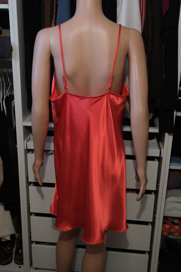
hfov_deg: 35.0
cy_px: 136
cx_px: 90
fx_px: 287
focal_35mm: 38
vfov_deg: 50.7
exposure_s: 1/125
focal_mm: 25.5
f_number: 3.5
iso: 5000
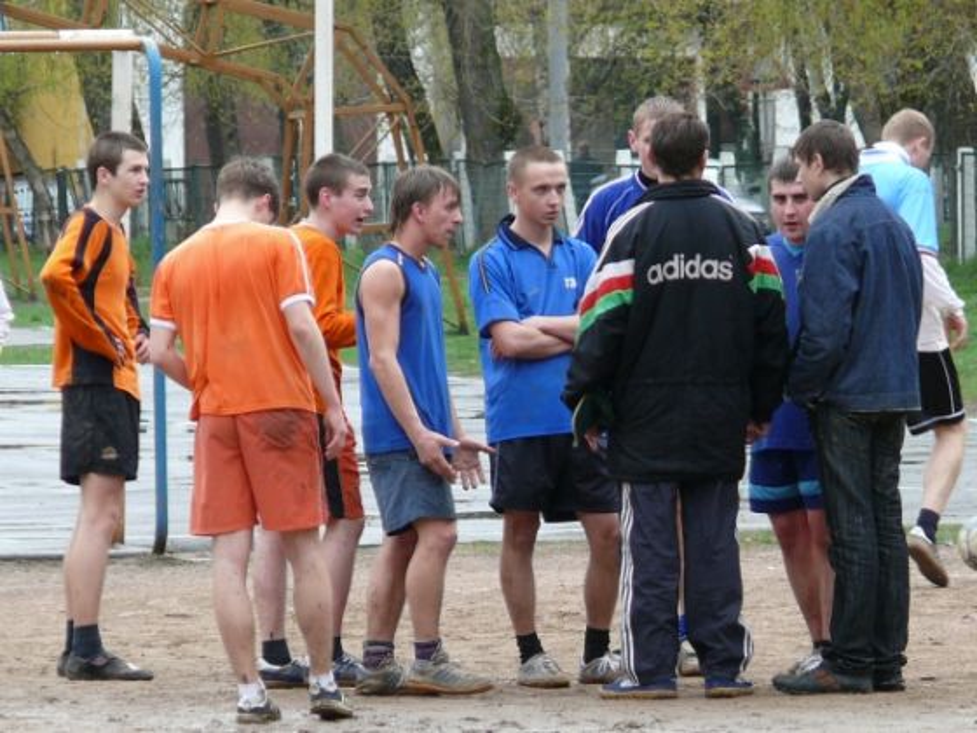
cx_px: 488
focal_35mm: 420
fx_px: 11854
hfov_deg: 4.7
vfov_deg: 3.5
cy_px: 366
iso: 100
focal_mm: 49.9
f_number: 3.6
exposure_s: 1/100
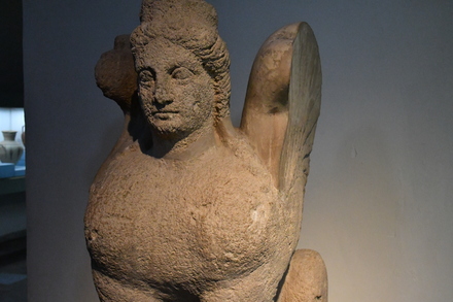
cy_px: 151
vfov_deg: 26.5
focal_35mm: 51
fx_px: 641
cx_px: 226
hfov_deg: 38.9
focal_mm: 34
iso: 8000
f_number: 8
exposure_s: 1/400
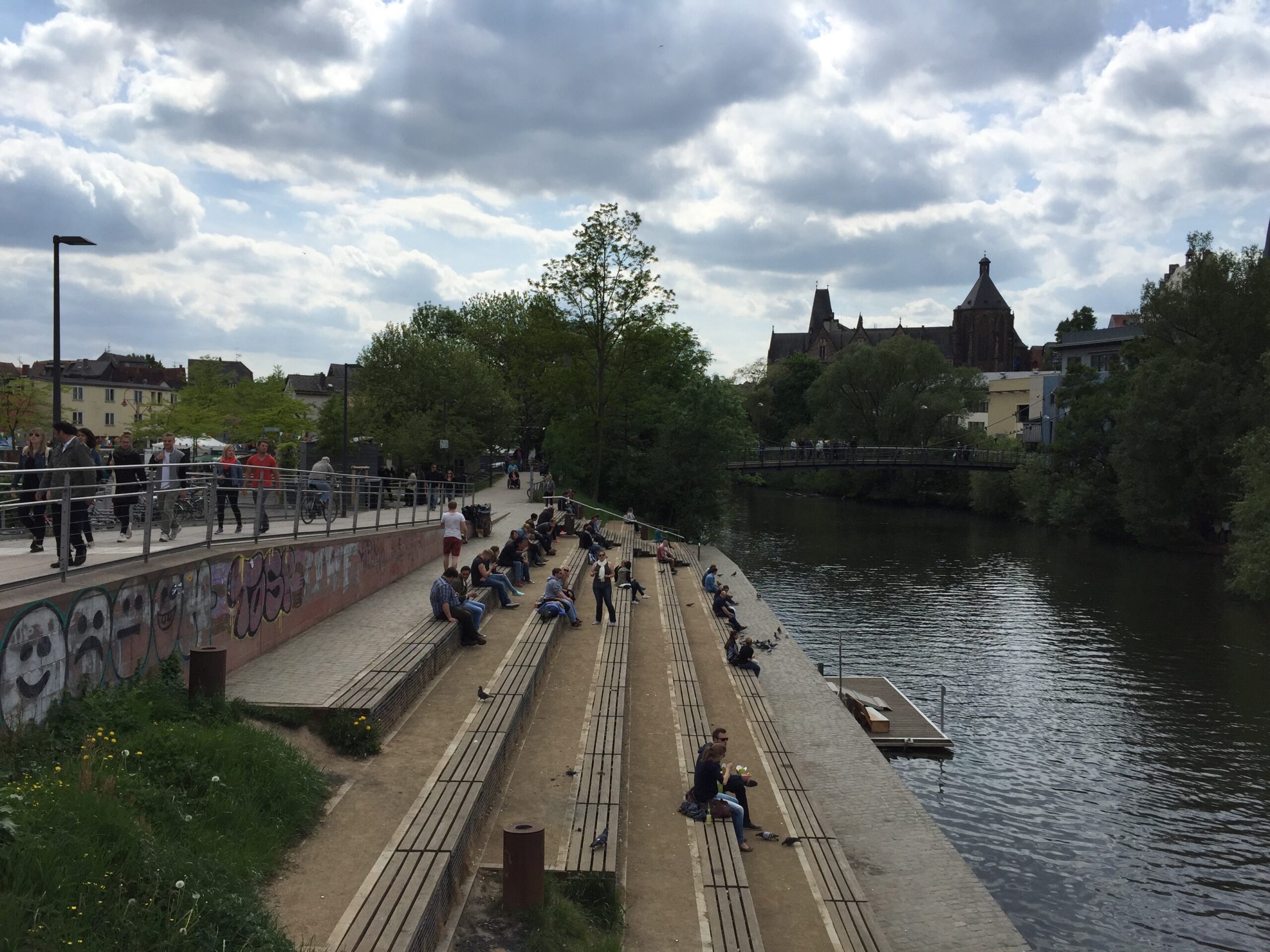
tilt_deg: -0.3
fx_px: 1064
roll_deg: -1.3
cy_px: 476
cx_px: 635
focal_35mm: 29
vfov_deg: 48.2
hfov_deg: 61.7
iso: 32
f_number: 2.2
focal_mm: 4.15
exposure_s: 1/3597
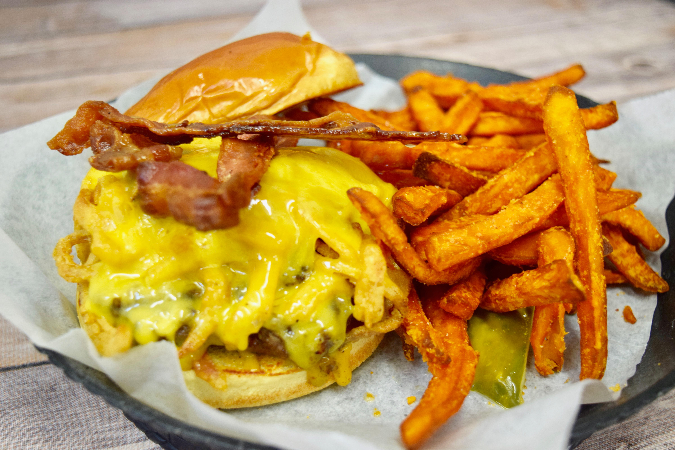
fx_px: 844
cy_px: 225
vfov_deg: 29.9
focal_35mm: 45
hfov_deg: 43.6
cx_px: 338
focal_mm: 30
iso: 900
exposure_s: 1/60
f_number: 4.2
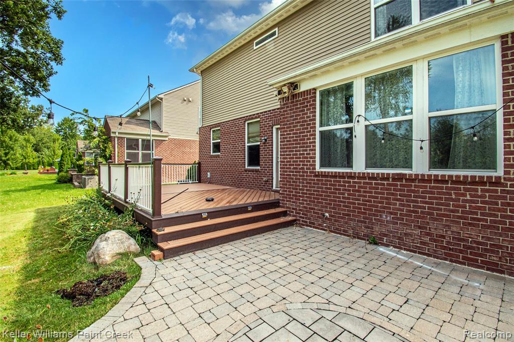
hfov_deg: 100.4
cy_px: 171
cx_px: 257
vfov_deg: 77.3
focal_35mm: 15
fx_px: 214
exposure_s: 1/160
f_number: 16
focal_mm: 10
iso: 500
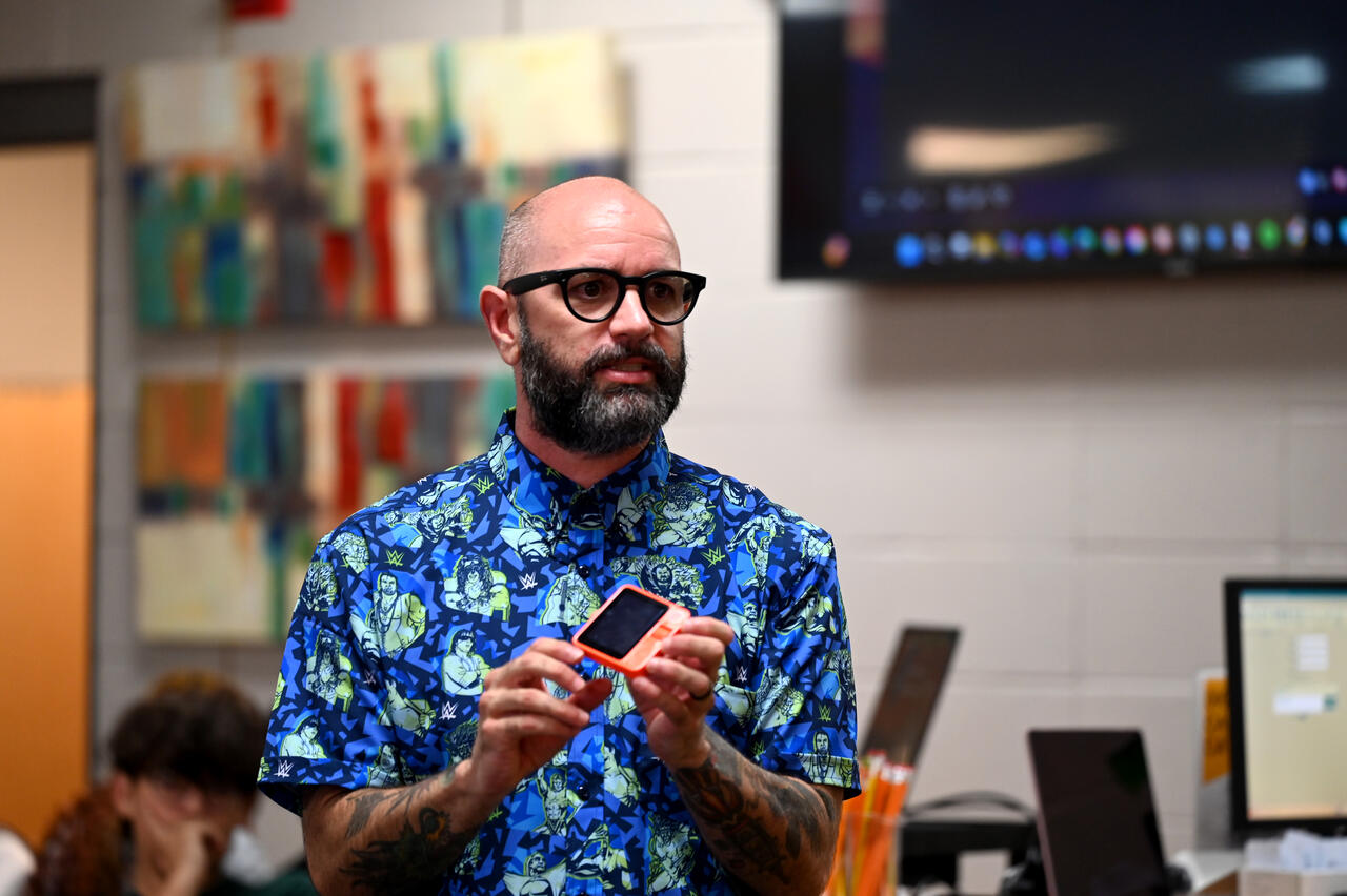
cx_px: 674
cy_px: 448
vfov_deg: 7.6
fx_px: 6731
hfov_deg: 11.4
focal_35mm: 180
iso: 1250
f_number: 3.2
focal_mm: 180
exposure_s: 1/160
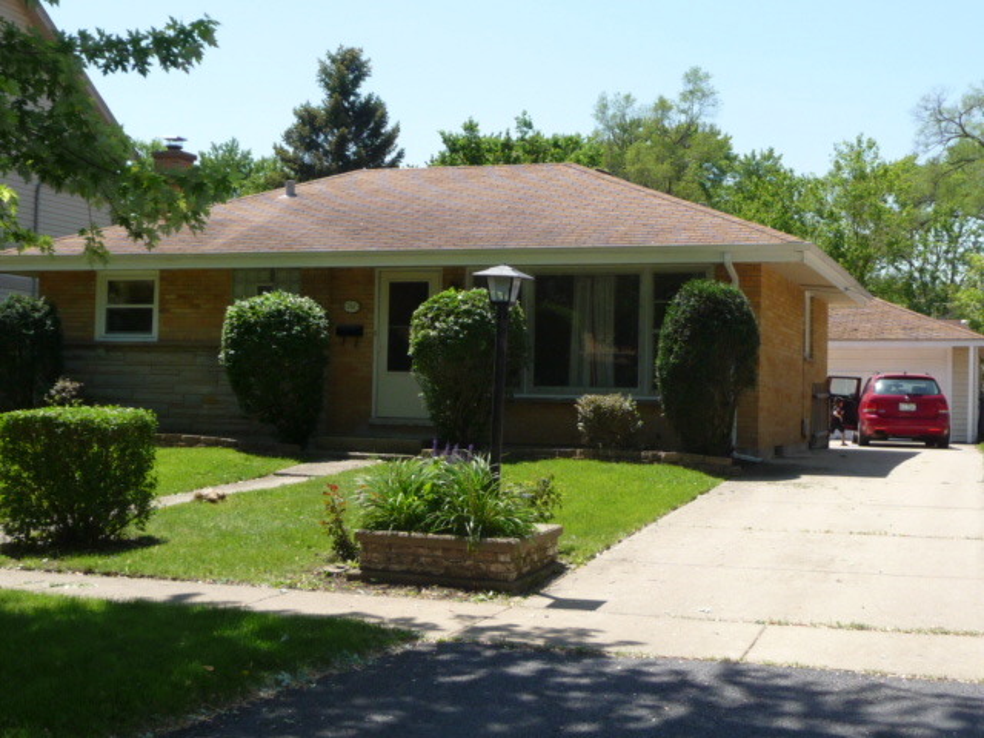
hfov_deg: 38.2
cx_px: 492
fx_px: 1421
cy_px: 369
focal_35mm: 50
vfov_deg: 29.1
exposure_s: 1/640
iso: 100
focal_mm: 5
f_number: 3.4
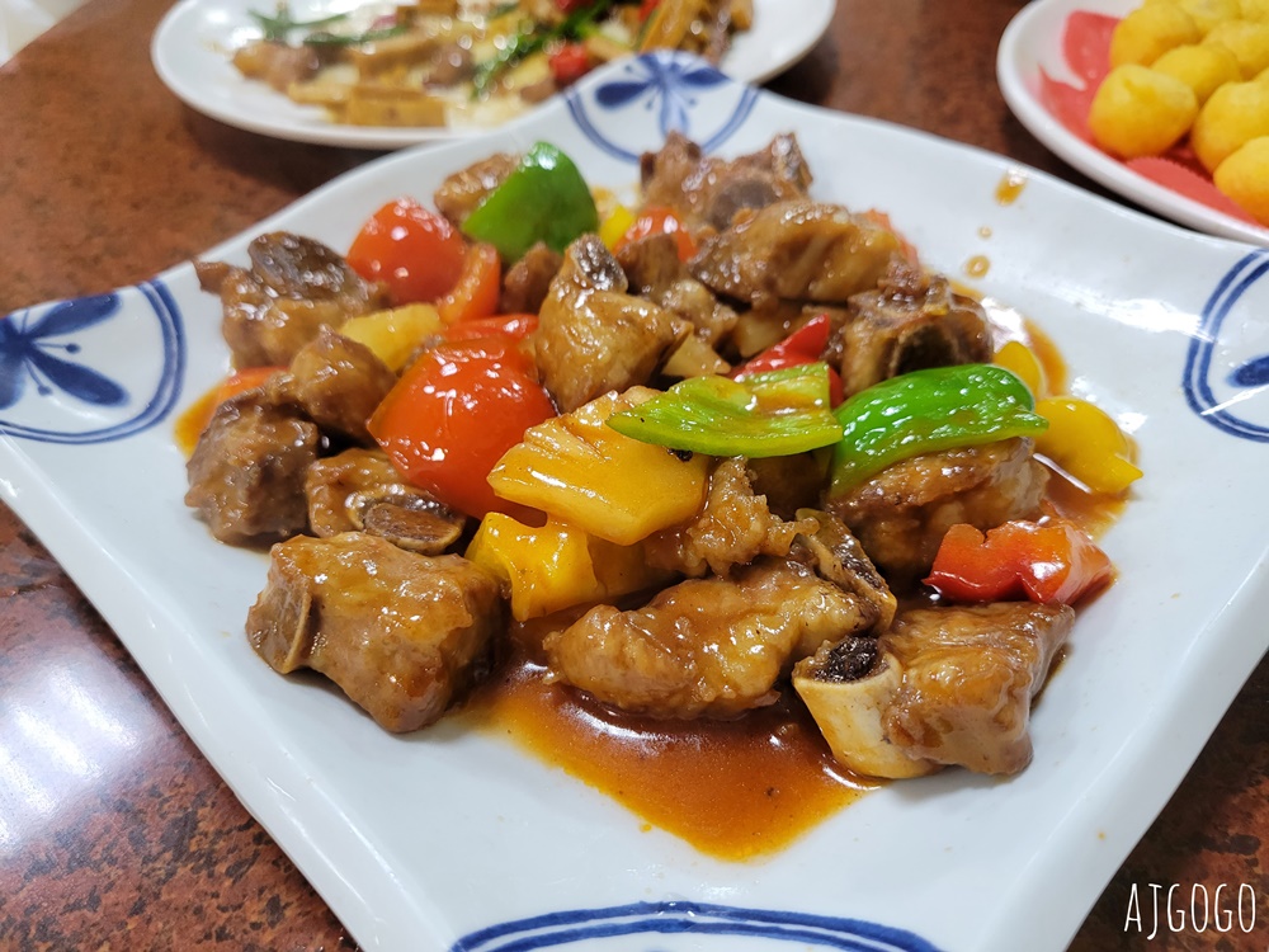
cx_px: 634
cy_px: 476
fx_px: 953
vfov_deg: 53.1
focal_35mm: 26
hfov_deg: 67.3
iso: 250
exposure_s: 1/40
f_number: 1.8
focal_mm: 5.4
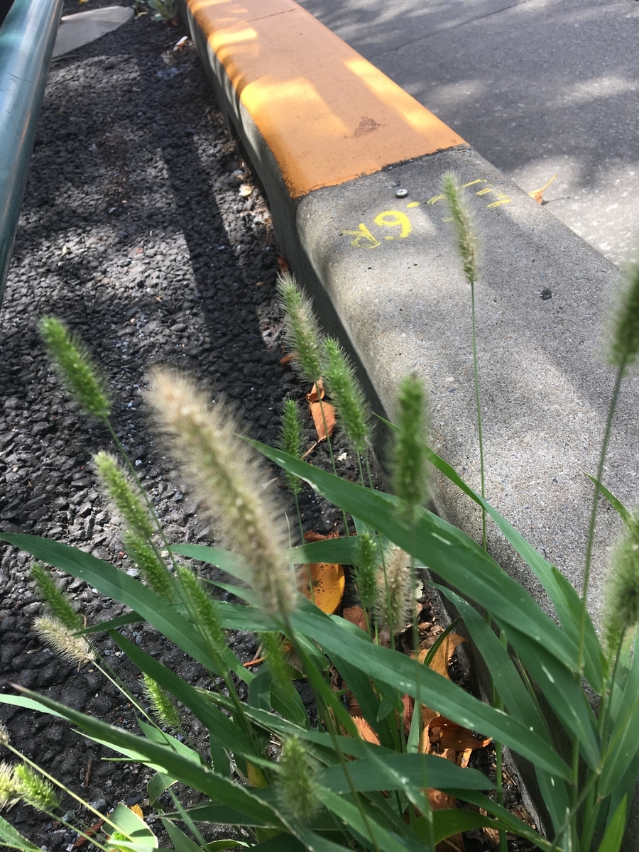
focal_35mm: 29
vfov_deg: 61.7
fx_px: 714
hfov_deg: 48.2
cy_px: 426
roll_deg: +17.6
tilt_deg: -39.8
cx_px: 320
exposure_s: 1/413
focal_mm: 4.15
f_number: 2.2
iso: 25
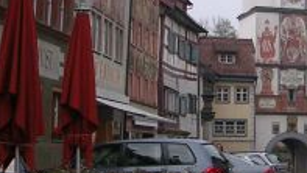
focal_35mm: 126
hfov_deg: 16.7
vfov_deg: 9.6
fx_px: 1026
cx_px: 301
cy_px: 45
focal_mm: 5.8
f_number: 2.8
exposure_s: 1/96.2
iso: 50
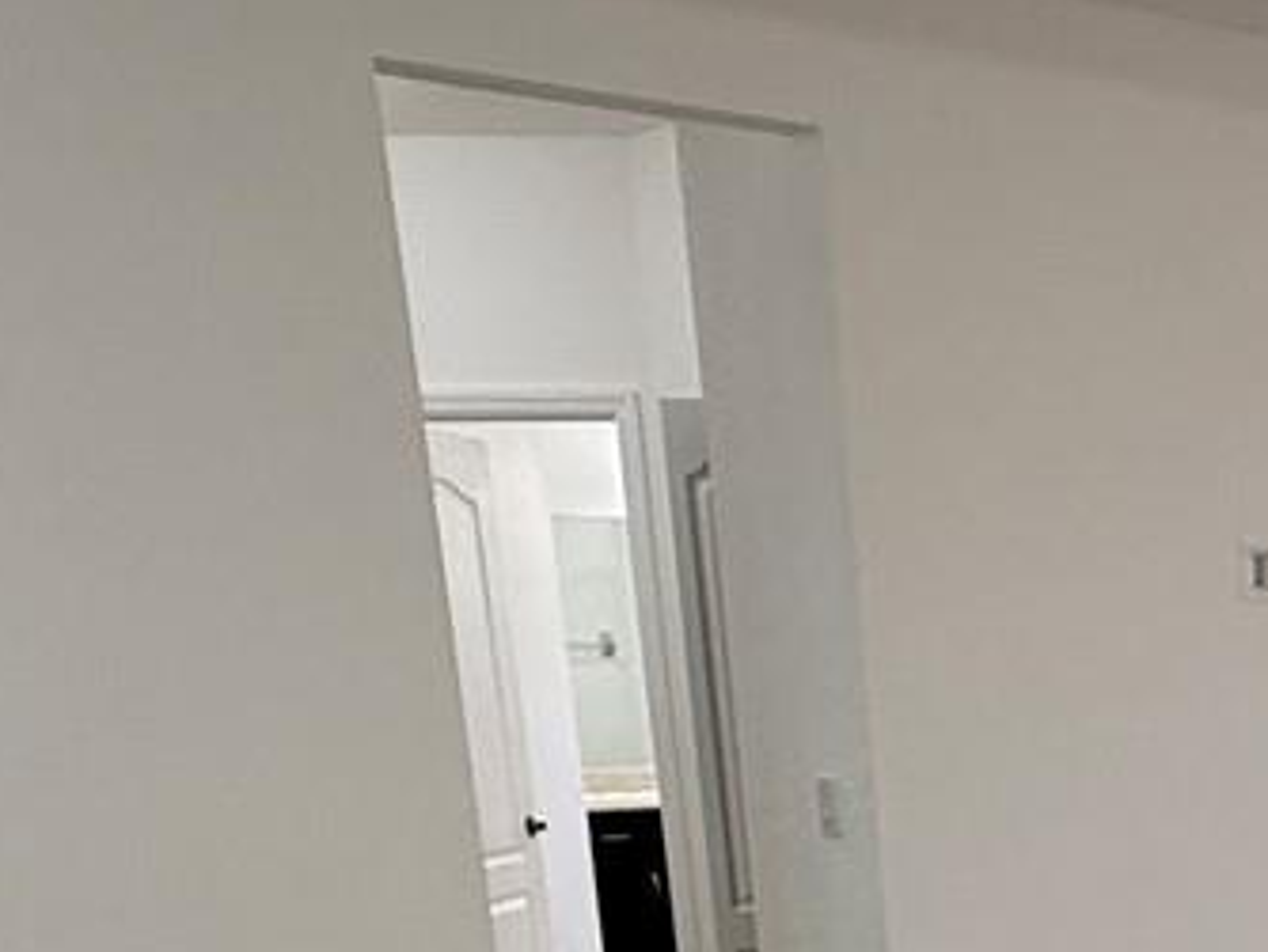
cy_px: 1657
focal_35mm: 67
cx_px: 1431
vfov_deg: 18.0
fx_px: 2456
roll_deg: -0.2
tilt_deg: -22.7
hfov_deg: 26.4
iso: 160
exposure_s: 1/120
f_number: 2.2
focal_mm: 2.22
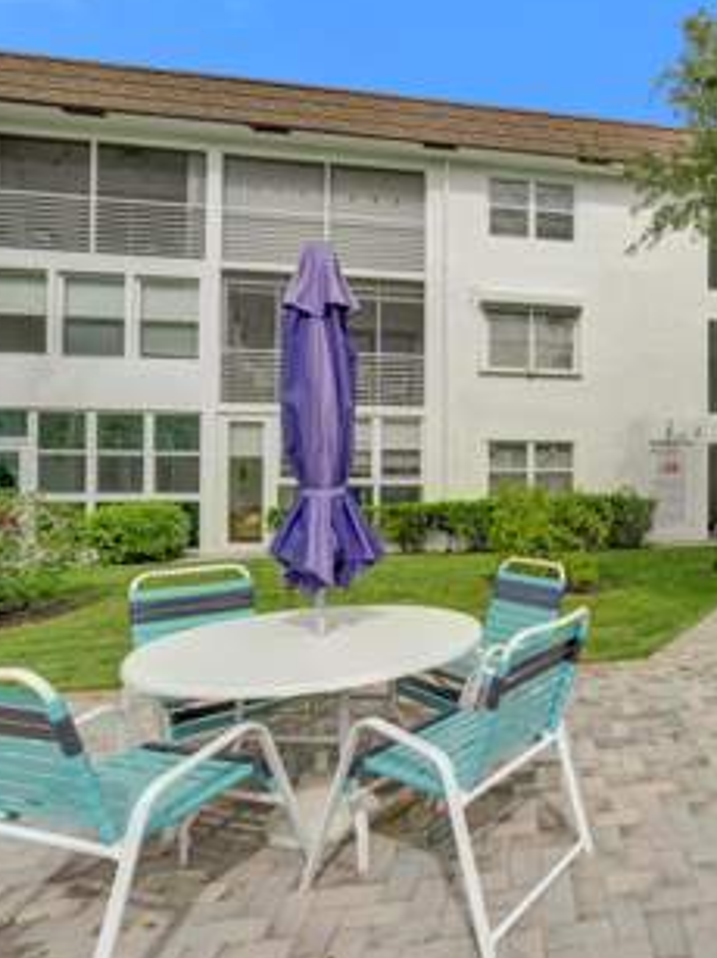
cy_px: 474
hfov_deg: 54.9
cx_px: 648
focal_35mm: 21
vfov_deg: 79.0
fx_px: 580
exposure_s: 1/500
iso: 1250
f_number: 18
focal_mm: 14
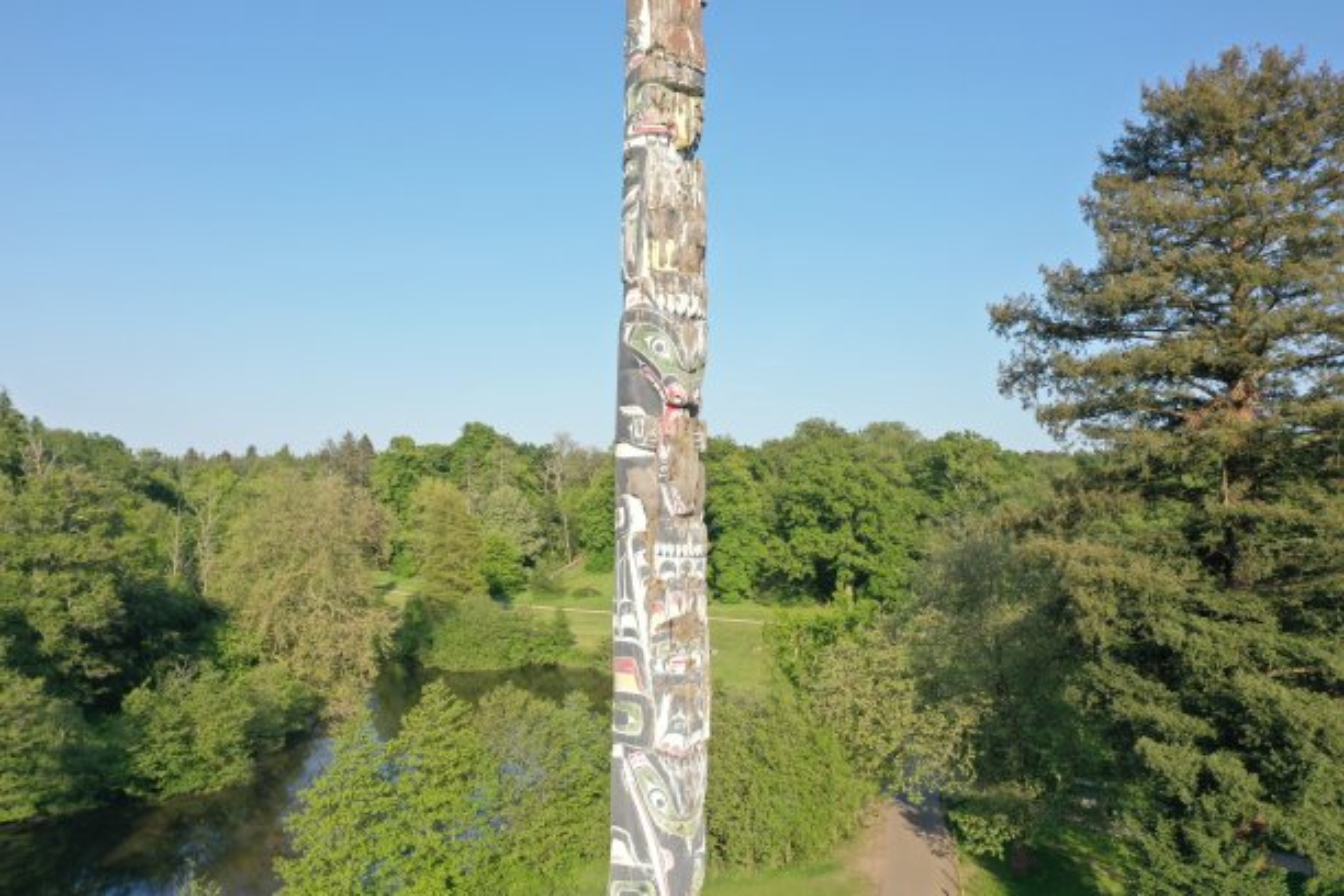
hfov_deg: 65.5
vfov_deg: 46.4
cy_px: 448
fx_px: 1045
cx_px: 672
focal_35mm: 28
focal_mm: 10.26
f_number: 5
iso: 100
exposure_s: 1/320
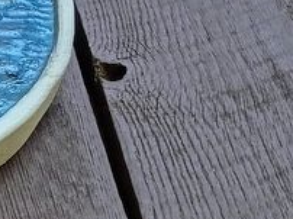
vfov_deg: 12.7
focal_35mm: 115
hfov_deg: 14.6
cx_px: -263
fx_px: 972
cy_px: 212
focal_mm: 4.27
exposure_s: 1/60
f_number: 1.8
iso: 492
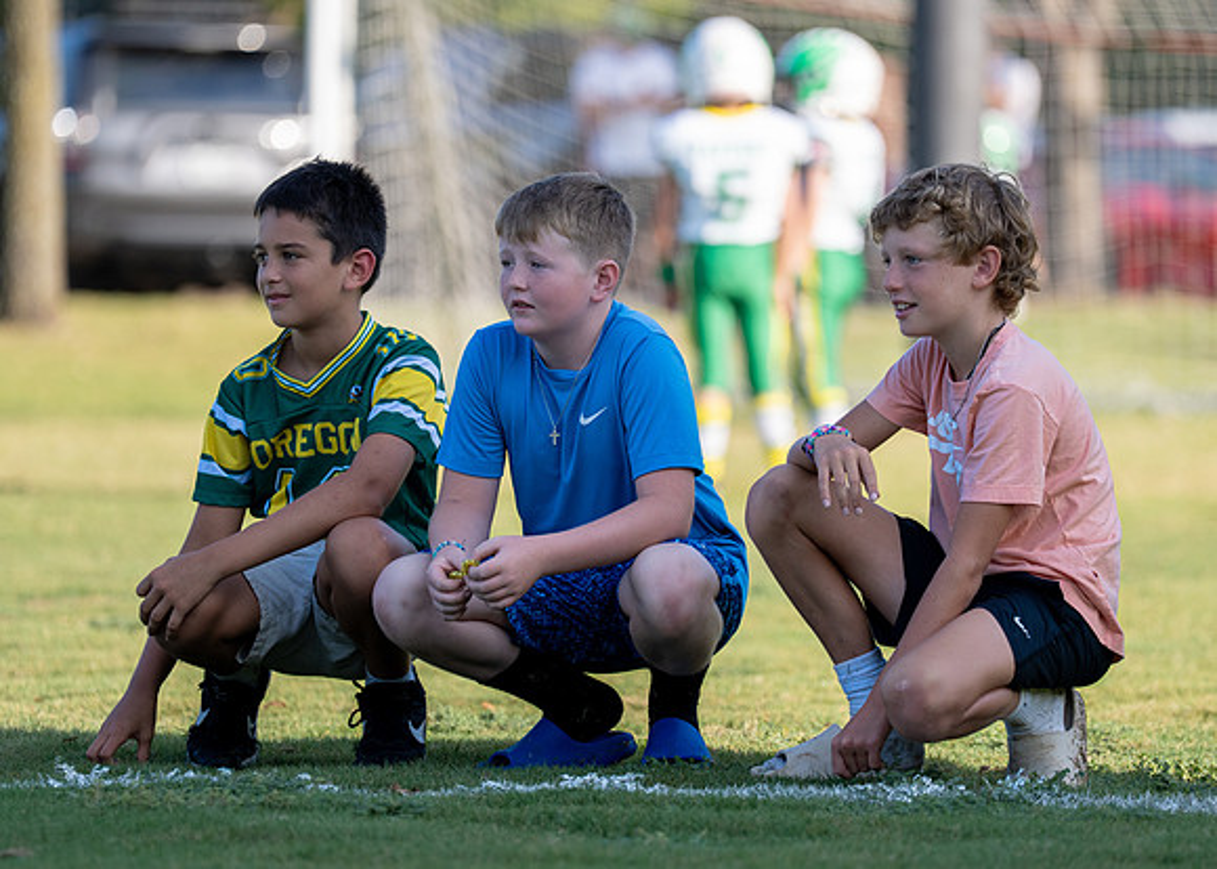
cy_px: 438
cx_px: 614
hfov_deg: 7.5
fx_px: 9245
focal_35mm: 268
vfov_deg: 5.4
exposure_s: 1/2000
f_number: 2.8
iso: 250
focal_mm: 180
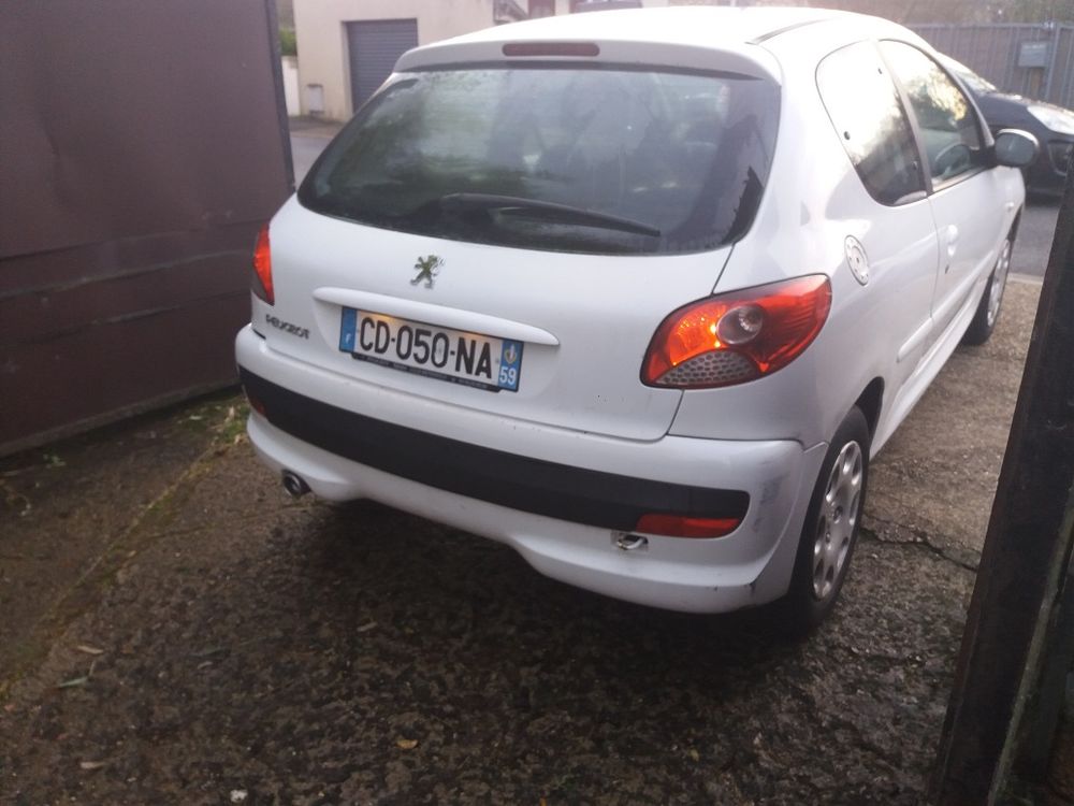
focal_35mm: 28
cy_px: 403
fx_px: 869
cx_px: 537
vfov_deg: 49.7
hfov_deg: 63.4
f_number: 1.9
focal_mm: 3.7
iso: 80
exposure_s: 1/50
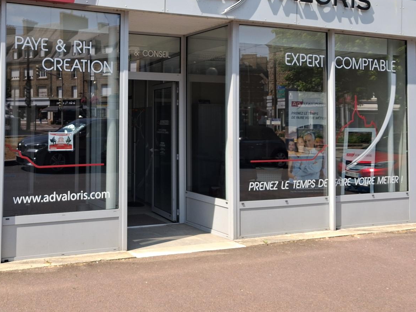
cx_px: 103
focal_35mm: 44
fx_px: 529
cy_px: 98
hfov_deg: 41.6
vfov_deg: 32.5
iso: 20
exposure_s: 1/339
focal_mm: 4
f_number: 1.8
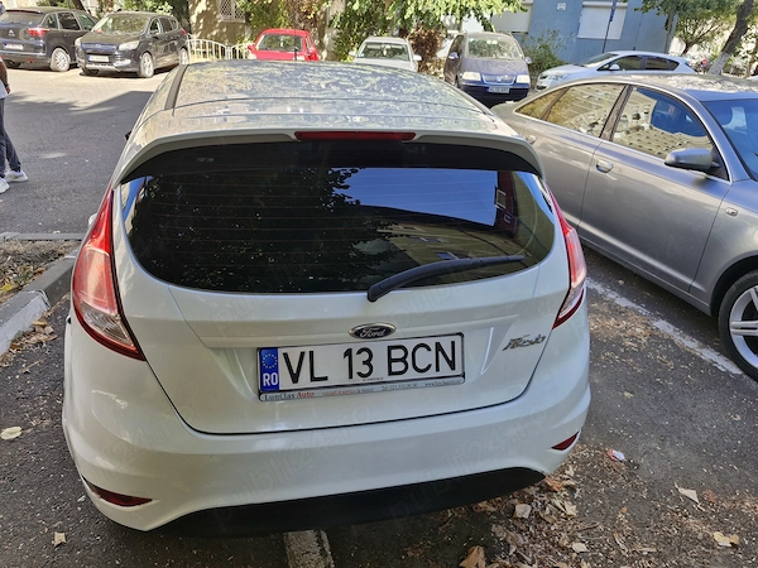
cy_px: 284
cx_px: 379
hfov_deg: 73.9
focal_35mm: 23
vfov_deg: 58.9
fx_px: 504
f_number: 1.8
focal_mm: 5.54
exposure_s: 1/205
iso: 50
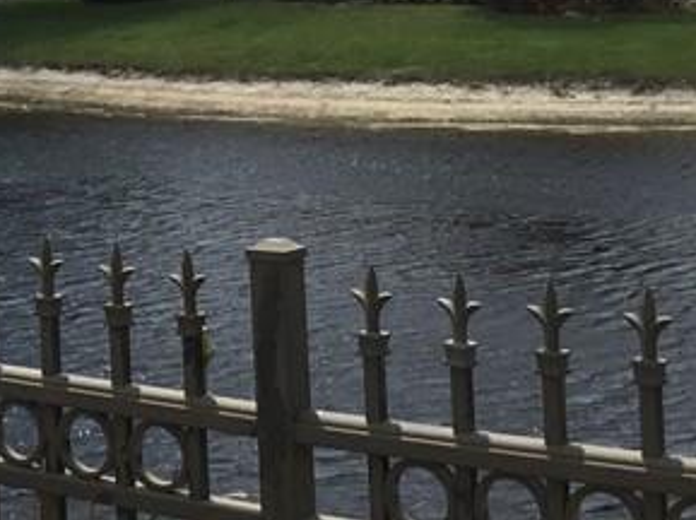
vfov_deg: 13.1
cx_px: -89
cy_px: -94
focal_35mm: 110
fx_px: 2209
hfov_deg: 17.3
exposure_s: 1/2915
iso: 25
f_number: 2.4
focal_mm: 3.3
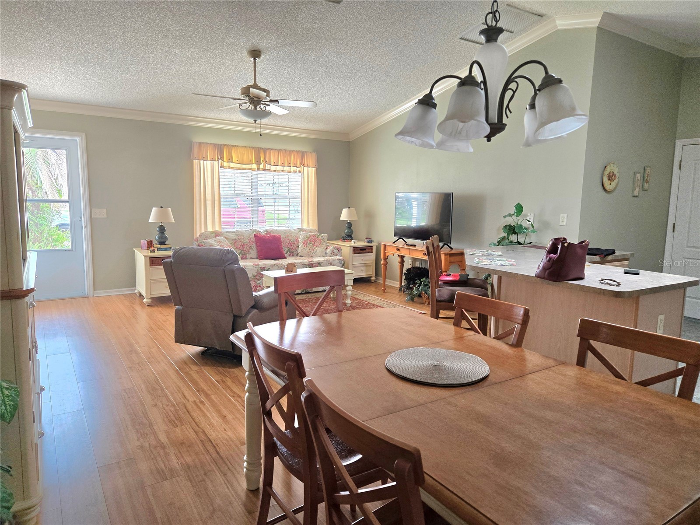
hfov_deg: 73.9
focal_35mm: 23
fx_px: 465
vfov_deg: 58.9
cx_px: 350
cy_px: 262
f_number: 1.8
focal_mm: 5.4
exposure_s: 1/120
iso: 250
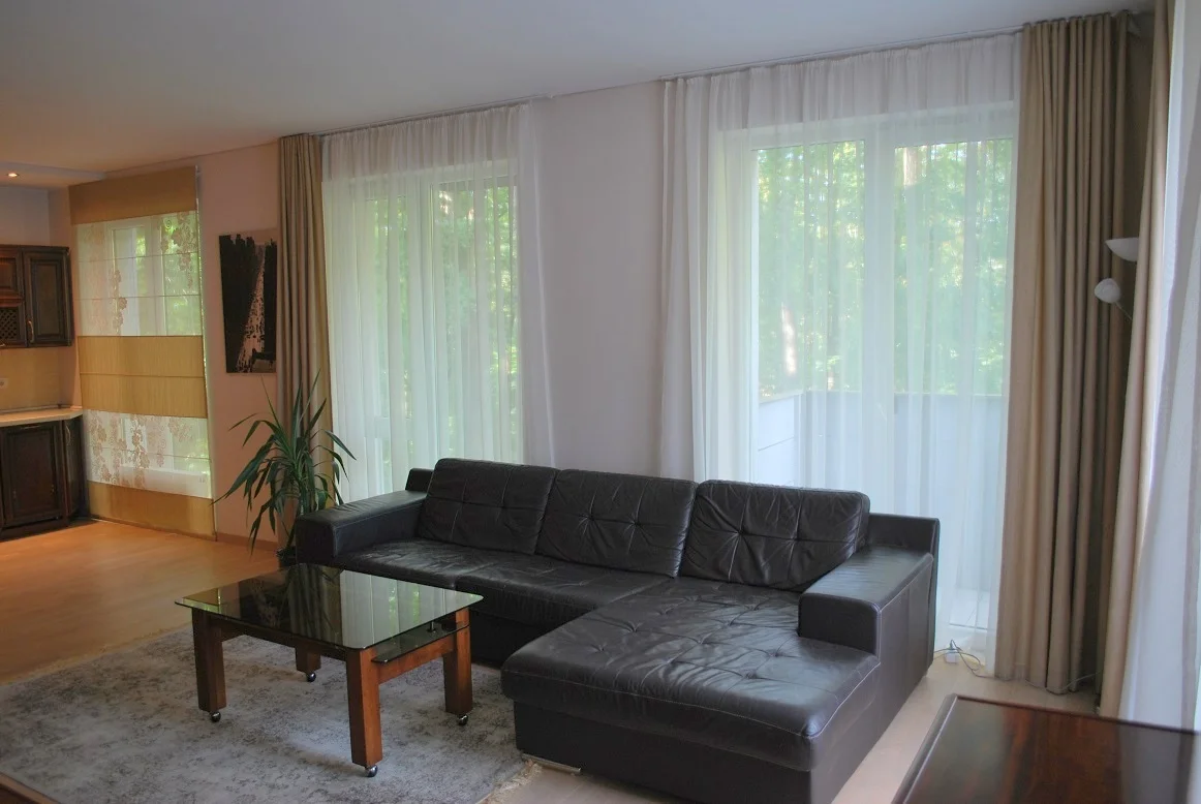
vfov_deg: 48.1
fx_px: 902
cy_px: 402
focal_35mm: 27
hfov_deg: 67.3
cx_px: 600
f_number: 3.5
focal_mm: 18
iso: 200
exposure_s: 1/30
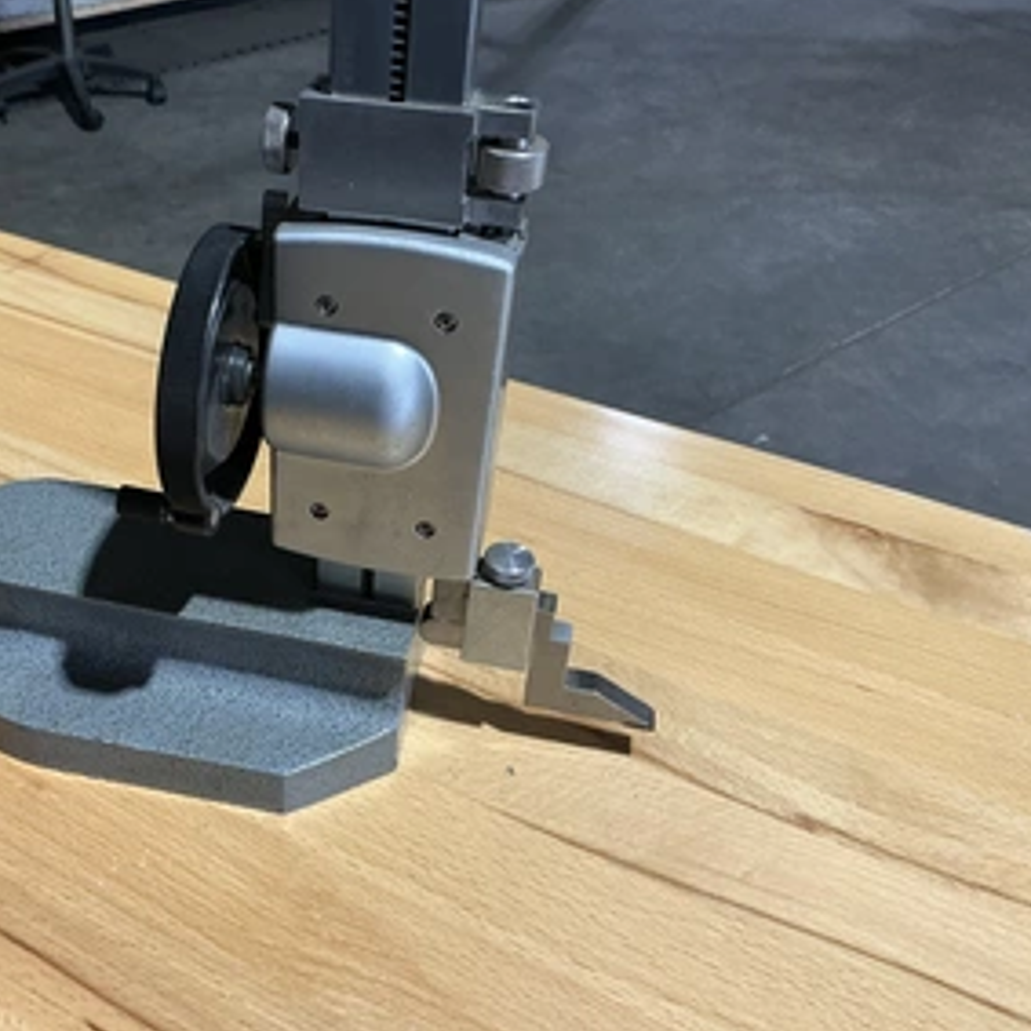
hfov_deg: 46.2
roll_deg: +0.0
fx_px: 1179
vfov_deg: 47.2
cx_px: 317
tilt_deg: -35.8
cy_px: 488
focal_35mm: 35
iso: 100
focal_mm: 3
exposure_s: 1/60
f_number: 1.8
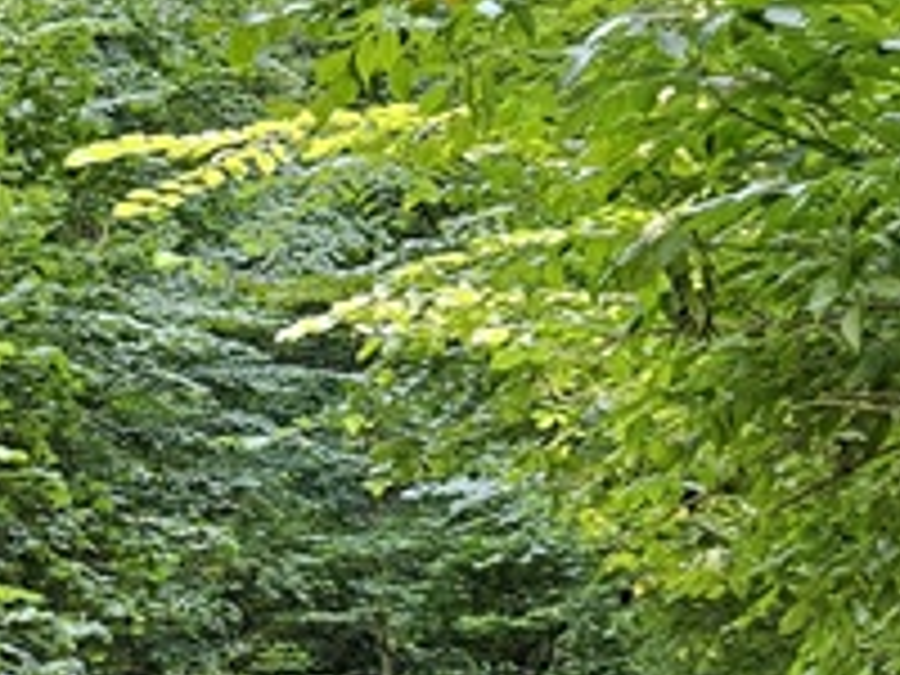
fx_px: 2990
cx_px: 40
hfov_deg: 16.8
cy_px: 477
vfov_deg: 12.9
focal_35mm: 115
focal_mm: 5.4
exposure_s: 1/120
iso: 125
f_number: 1.8
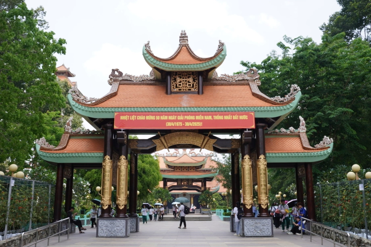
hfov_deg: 54.1
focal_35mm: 35
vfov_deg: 37.6
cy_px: 124
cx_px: 186
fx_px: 363
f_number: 10
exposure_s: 1/80
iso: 100
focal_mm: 23.5
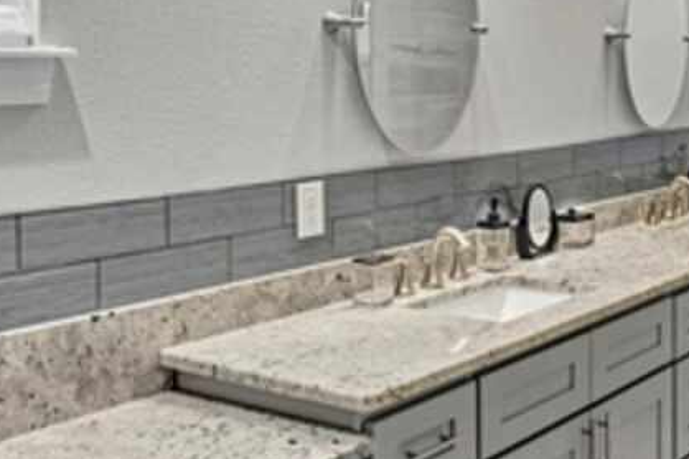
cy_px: 101
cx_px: 635
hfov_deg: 36.5
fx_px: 966
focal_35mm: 51
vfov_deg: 26.3
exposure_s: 1/3.33
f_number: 16
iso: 320
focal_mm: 11
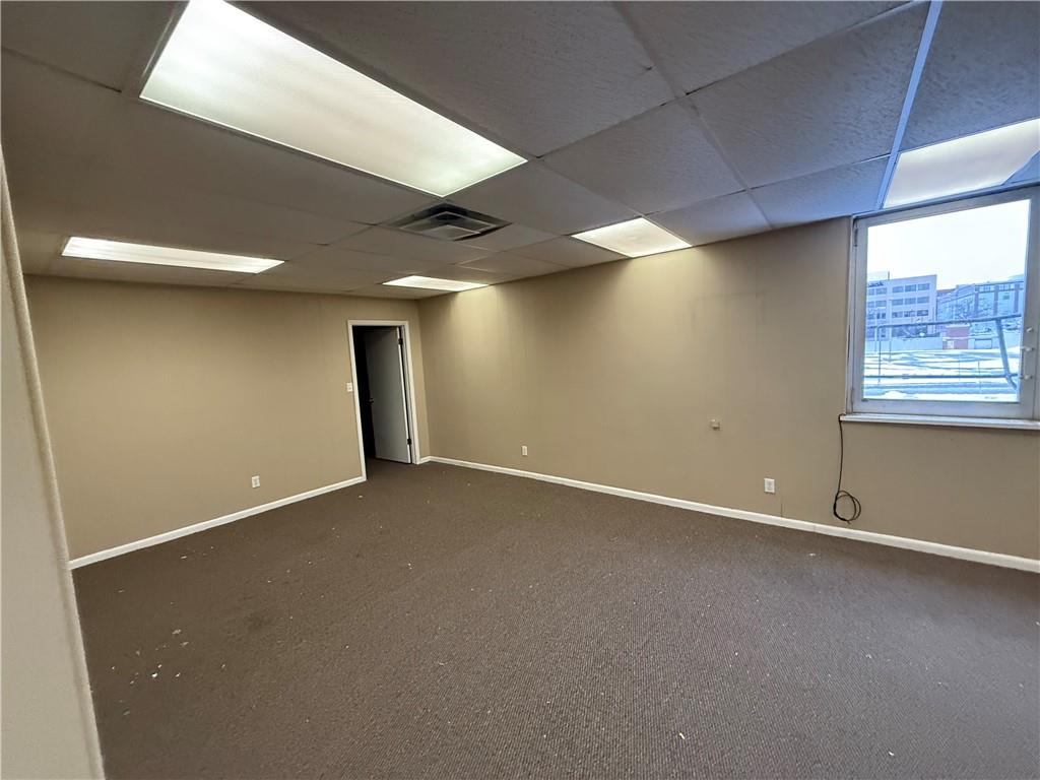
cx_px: 520
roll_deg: +1.9
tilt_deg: -3.8
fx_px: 421
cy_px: 390
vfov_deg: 85.7
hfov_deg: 102.1
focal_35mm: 14
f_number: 2.2
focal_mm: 2.22
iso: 640
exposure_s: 1/60
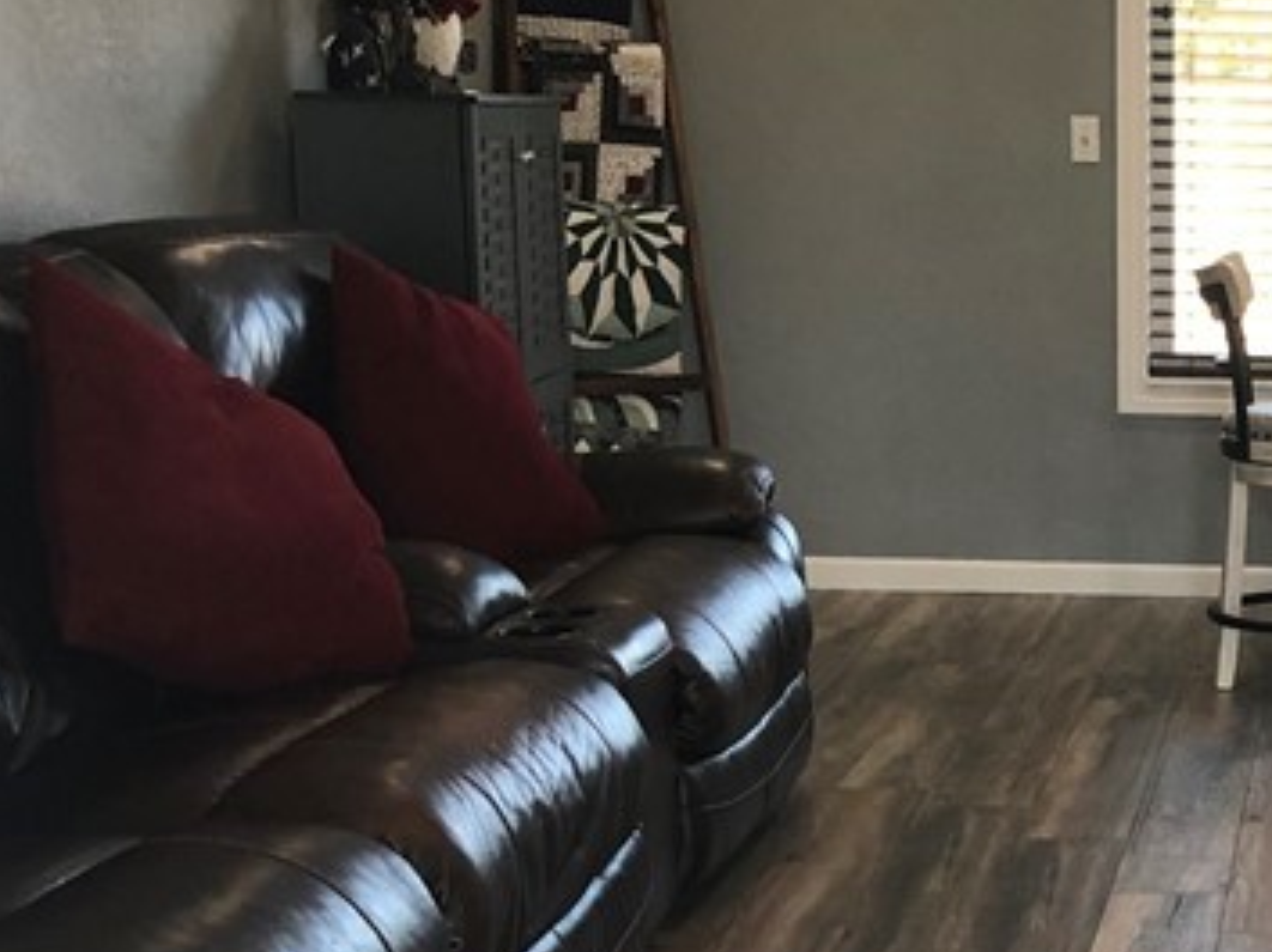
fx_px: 2974
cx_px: 1477
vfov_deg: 18.1
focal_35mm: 81
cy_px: 661
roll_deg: -1.5
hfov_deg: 22.5
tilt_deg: -9.5
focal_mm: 4
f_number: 1.8
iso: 32
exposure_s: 1/30
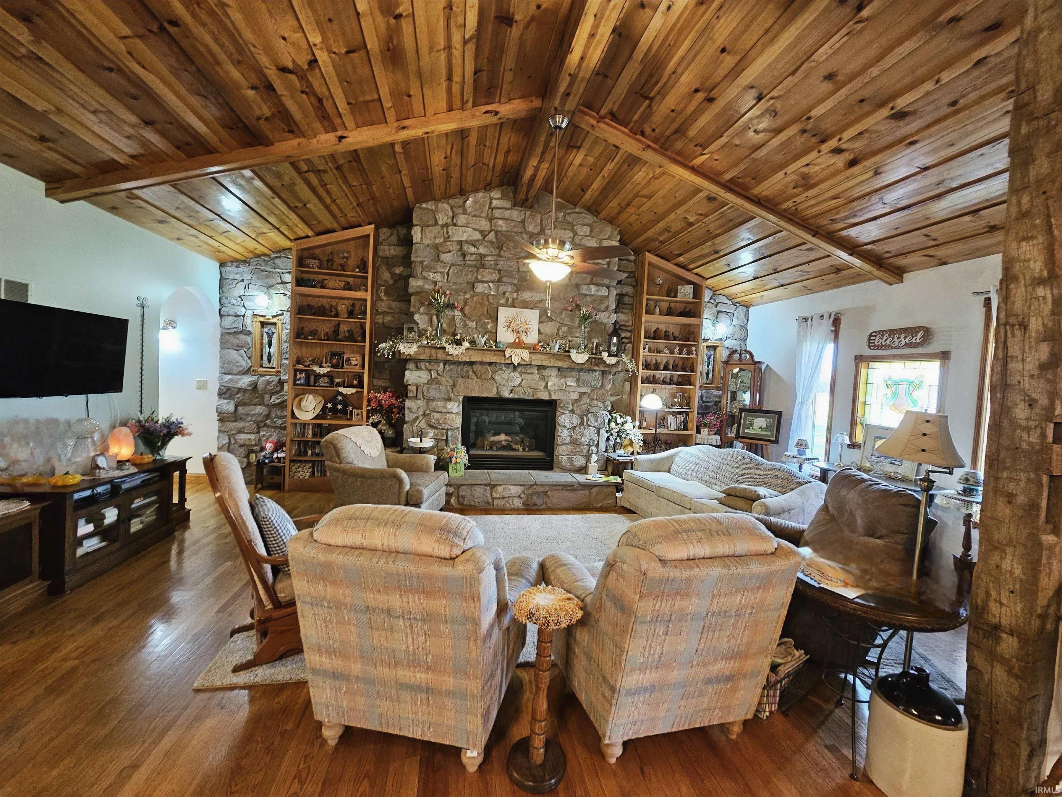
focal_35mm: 13
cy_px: 398
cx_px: 531
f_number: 2.2
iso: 400
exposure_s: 1/30
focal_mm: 2.2
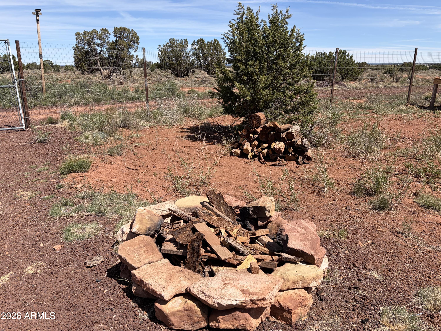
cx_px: 220
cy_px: 166
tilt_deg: -16.4
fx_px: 331
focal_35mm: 26
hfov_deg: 67.3
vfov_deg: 53.1
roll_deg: -0.8
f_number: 1.6
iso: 50
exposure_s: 1/3623
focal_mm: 5.96
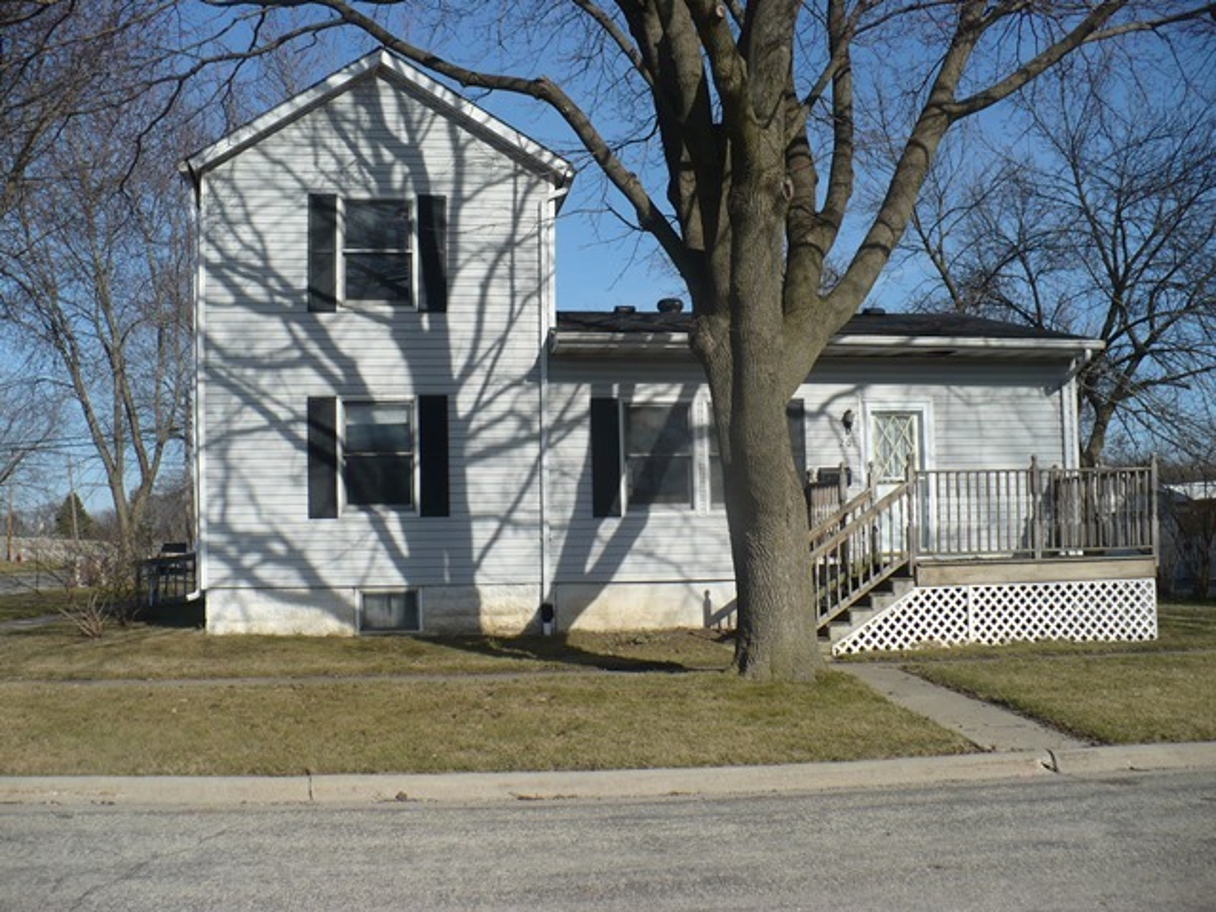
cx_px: 608
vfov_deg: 38.7
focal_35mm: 37
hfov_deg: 50.1
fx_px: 1300
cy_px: 456
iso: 100
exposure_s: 1/320
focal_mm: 6.1
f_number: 8
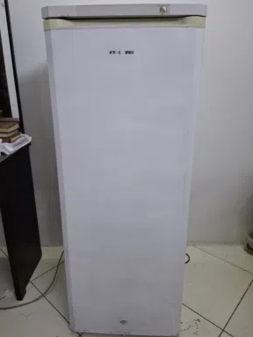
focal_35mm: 24
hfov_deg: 56.9
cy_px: 162
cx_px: 124
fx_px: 233
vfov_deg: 71.5
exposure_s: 1/50
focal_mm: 5.54
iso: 200
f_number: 1.8
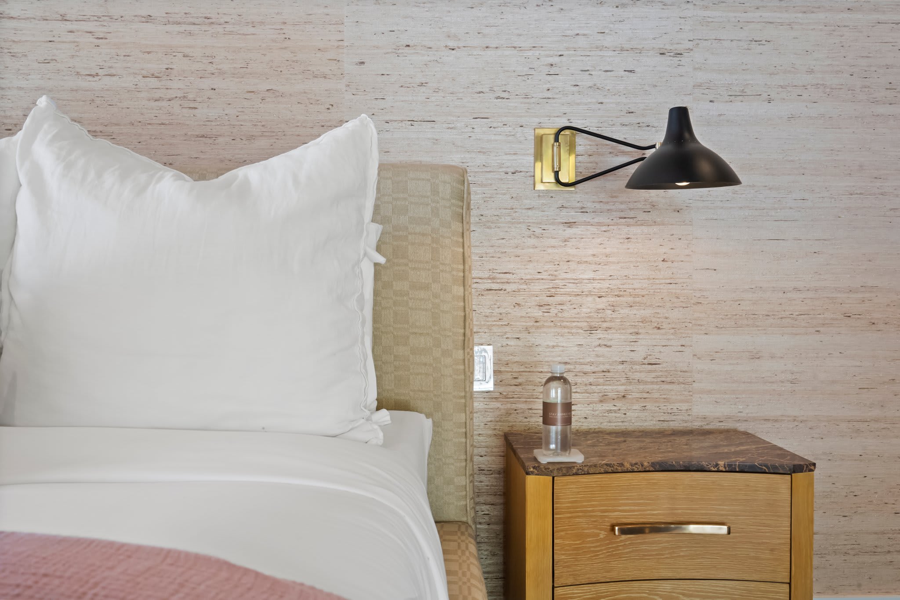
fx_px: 875
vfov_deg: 37.8
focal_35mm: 35
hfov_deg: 54.4
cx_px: 450
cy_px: 300
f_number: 11
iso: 10000
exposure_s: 1/40
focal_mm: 35
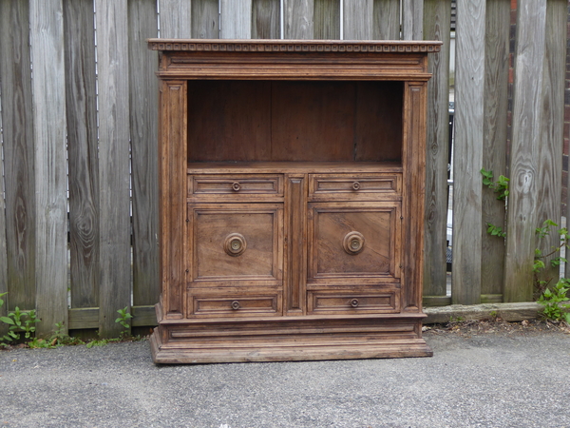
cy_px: 214
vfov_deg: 19.6
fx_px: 1235
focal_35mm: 75
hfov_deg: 26.0
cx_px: 285
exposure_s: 1/80
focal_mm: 12.5
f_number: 4.5
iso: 80
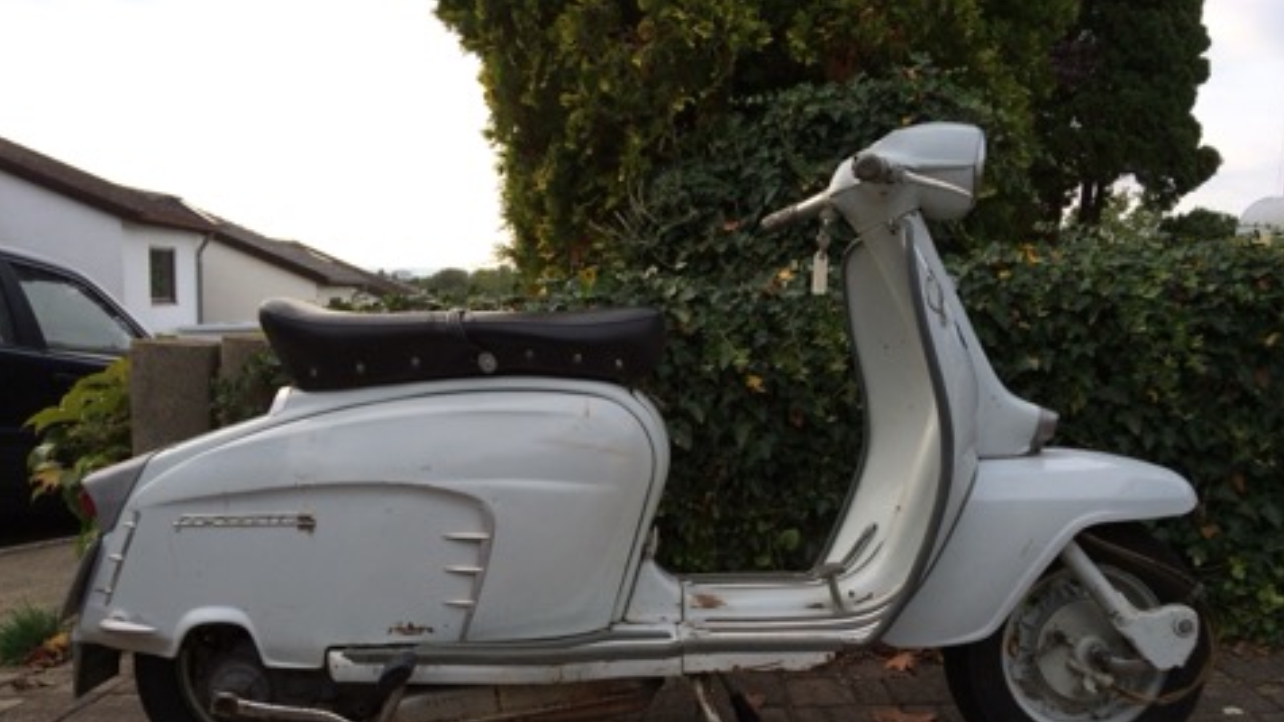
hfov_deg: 59.5
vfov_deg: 35.4
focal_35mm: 33
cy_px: 462
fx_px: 1123
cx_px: 641
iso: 32
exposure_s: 1/526
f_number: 2.2
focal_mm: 4.12
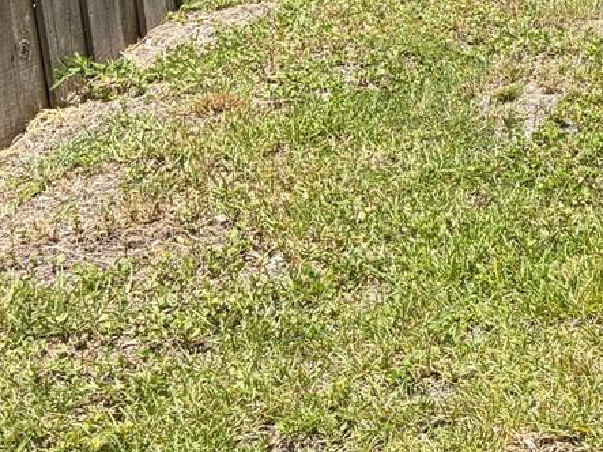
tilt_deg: -15.6
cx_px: 912
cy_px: -80
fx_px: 1637
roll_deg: +1.0
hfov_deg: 18.4
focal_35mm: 94
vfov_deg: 15.2
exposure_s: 1/2075
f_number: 1.6
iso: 50
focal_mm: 5.96
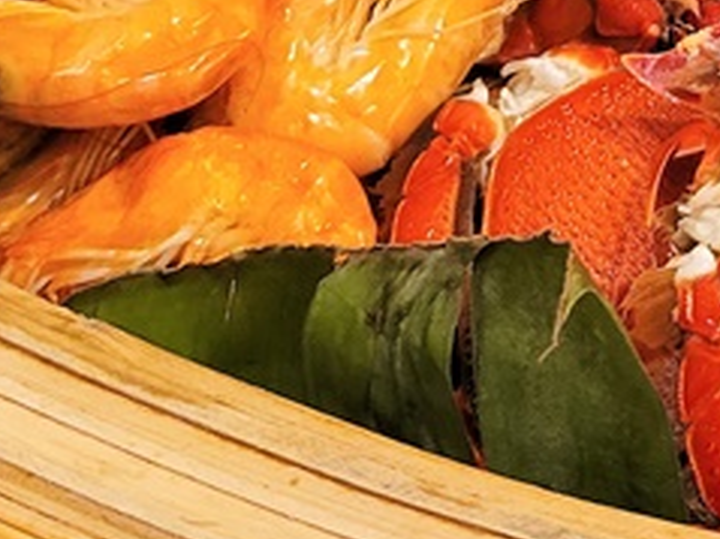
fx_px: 2266
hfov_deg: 17.0
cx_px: 934
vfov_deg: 12.4
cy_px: -431
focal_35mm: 109
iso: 400
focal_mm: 5.4
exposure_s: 1/40
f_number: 1.8
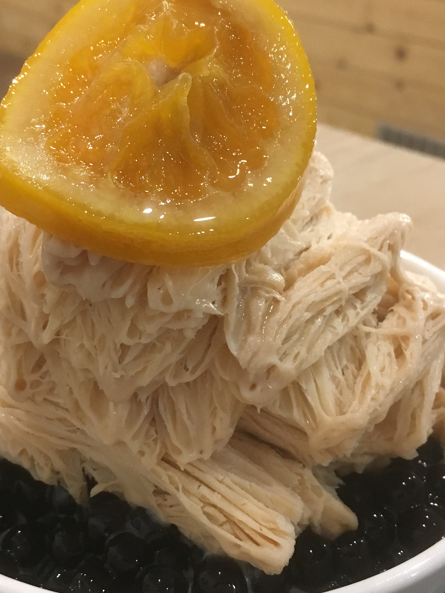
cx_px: 190
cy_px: 274
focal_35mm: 48
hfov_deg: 30.2
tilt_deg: -28.4
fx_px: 823
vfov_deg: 39.6
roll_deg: -0.2
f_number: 2.2
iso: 200
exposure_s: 1/30
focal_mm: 4.15
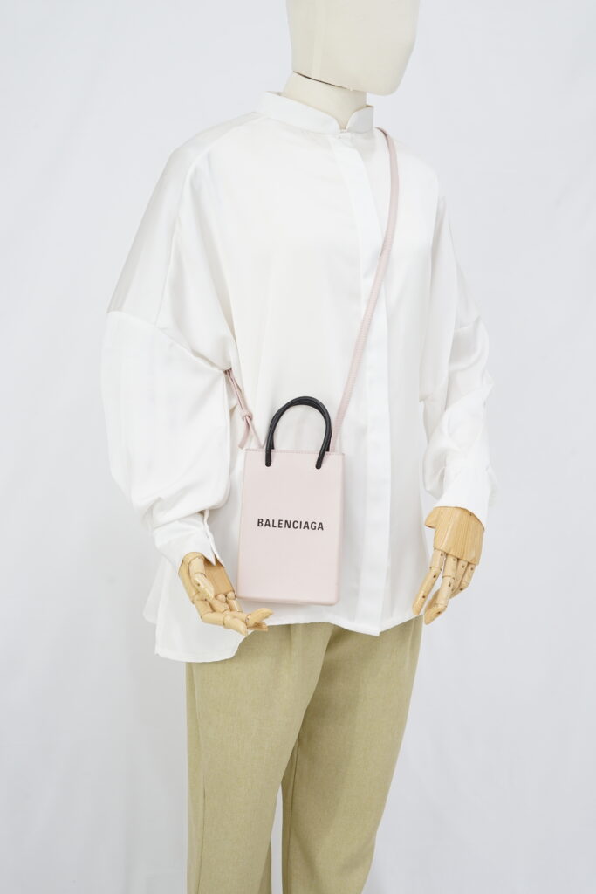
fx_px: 1241
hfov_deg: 27.0
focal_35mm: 50
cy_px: 447
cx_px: 298
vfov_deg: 39.6
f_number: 9
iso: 640
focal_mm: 50
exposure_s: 1/3
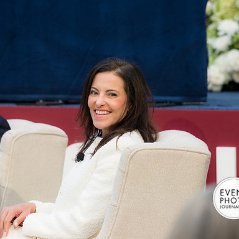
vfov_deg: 6.1
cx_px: 95
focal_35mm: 289
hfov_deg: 6.1
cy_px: 120
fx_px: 2257
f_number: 4
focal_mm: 150
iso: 720
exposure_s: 1/160
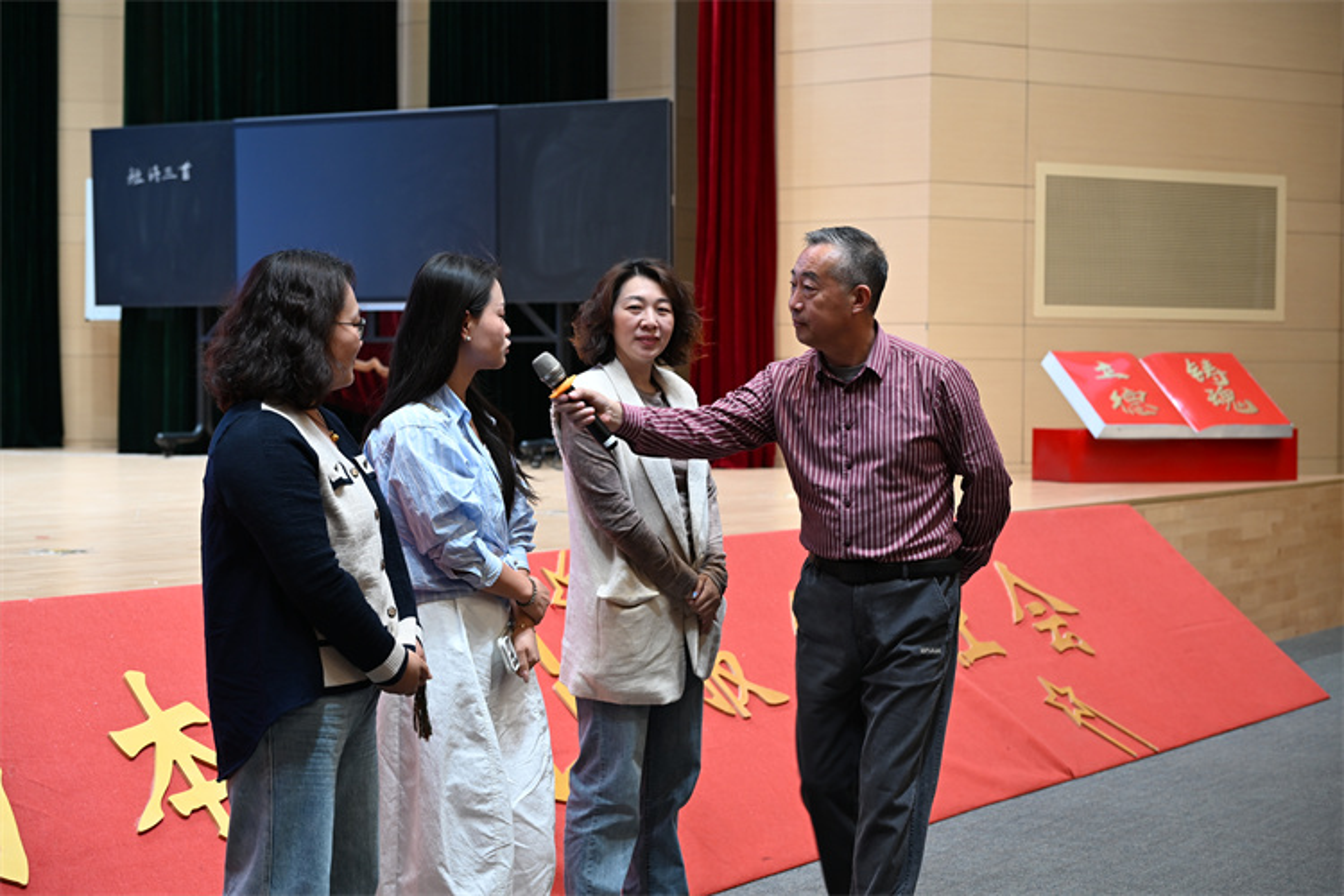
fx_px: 2202
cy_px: 448
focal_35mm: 59
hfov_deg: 33.9
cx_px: 672
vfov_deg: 23.0
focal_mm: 59
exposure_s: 1/60
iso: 400
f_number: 4
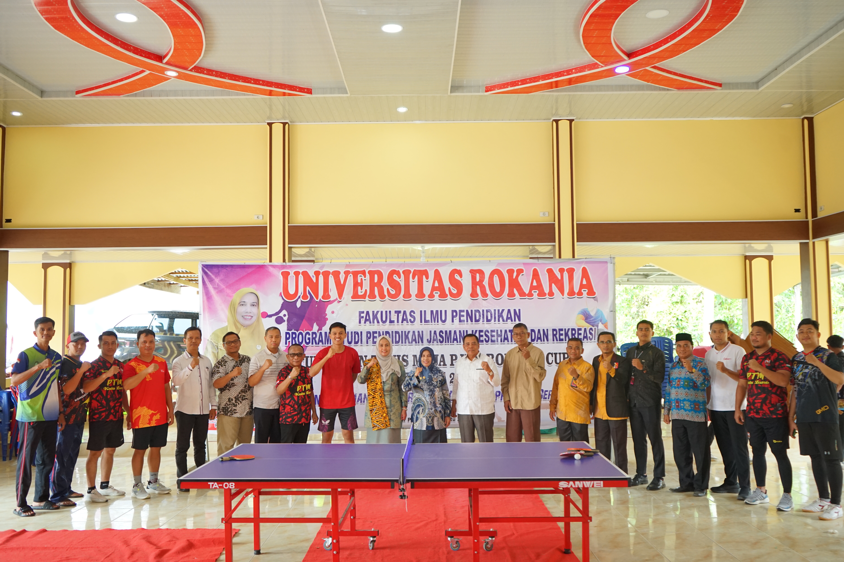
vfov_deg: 40.0
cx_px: 422
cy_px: 281
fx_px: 774
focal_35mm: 33
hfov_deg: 57.2
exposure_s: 1/125
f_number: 4
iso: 1600
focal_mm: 33
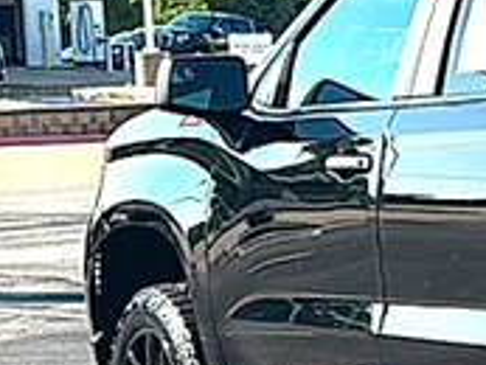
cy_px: 268
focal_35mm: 154
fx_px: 2164
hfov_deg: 11.5
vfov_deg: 9.6
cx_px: 980
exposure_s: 1/3497
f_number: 1.78
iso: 80
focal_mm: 6.86
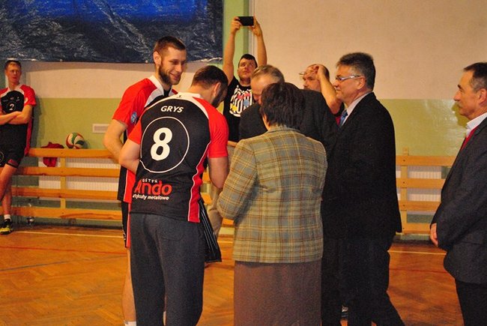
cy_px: 163
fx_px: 813
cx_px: 244
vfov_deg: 22.7
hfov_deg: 33.4
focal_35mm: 60
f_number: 5.3
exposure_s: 1/60
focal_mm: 40
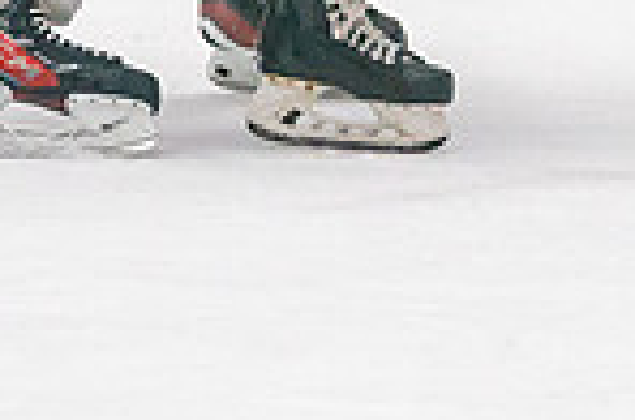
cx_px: 462
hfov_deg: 2.7
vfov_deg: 1.8
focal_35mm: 757
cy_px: -177
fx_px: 13324
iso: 3200
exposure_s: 1/1250
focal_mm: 112
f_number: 2.8
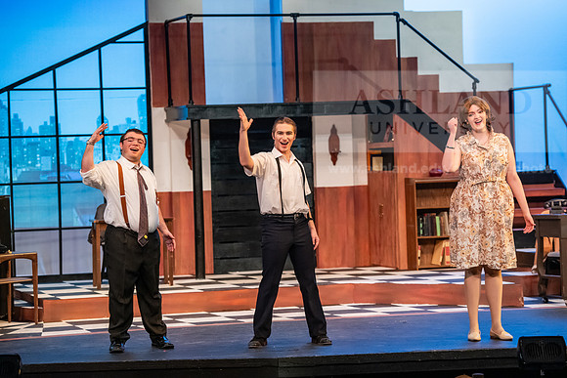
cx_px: 284
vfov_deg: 11.4
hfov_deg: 17.1
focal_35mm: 120
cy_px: 189
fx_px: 1890
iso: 2500
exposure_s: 1/200
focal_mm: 120
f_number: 3.5
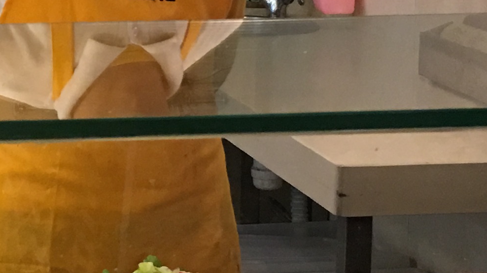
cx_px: 21
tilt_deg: -7.5
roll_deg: +0.8
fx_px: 1665
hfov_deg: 16.4
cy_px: 75
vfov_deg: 9.4
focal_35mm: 129
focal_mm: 4.15
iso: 80
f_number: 2.2
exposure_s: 1/17
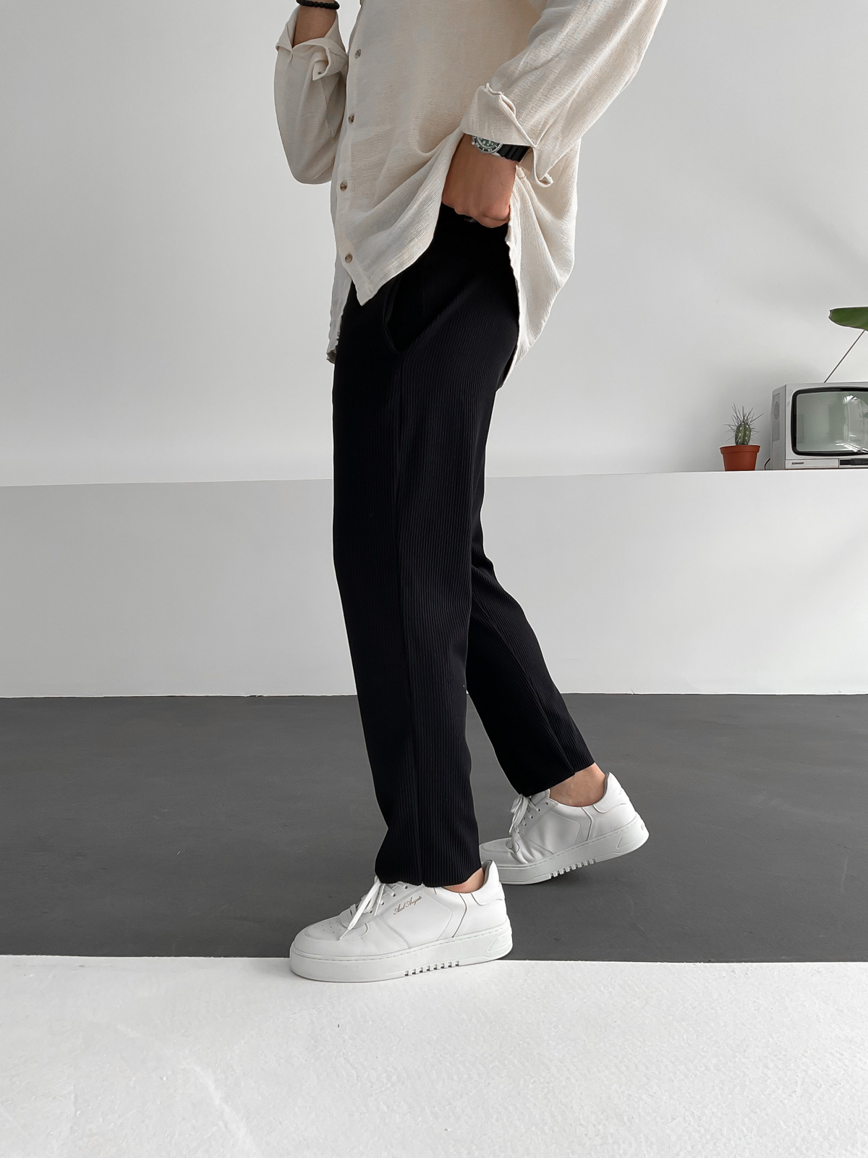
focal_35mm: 29
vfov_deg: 61.7
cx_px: 434
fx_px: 970
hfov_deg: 48.2
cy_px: 579
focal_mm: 3
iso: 16
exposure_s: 1/125
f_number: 1.8
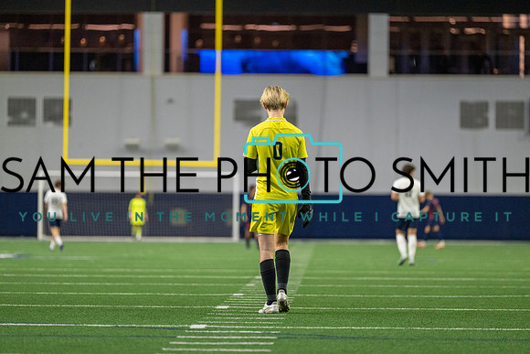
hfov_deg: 10.3
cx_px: 265
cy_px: 177
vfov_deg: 6.9
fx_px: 2945
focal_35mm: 200
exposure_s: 1/1250
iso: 5000
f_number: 3.2
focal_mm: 200
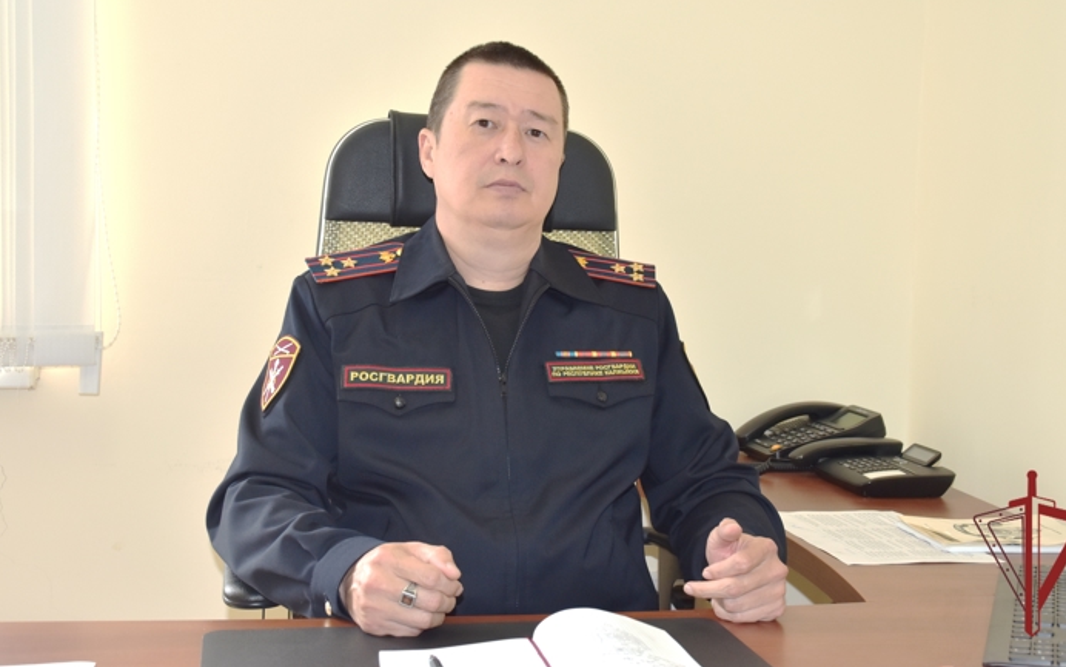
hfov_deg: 38.2
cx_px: 559
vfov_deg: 24.4
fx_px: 1540
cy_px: 300
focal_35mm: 53
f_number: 5.6
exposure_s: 1/125
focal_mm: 32
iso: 560
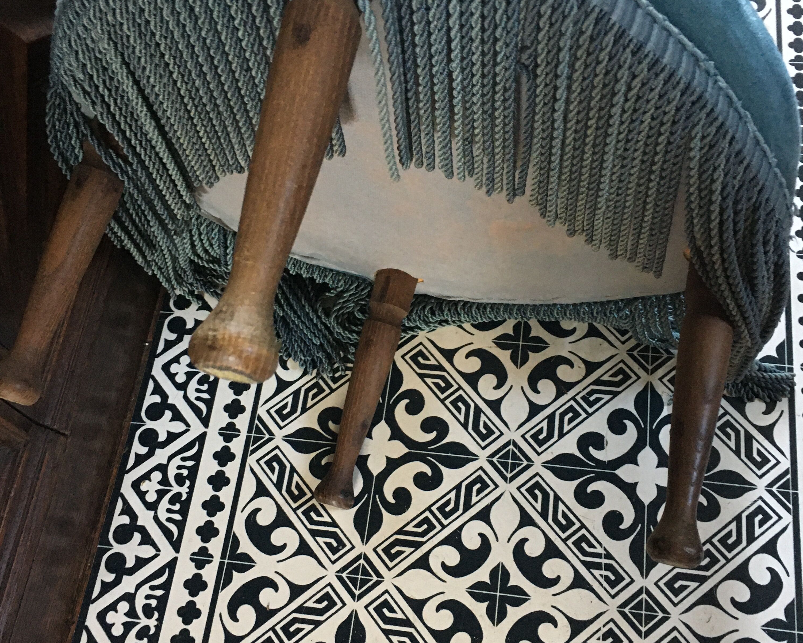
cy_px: 342
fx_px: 903
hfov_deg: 47.9
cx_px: 402
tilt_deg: -65.9
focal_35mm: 38
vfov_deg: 39.1
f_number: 2.2
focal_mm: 4.15
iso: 200
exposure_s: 1/17
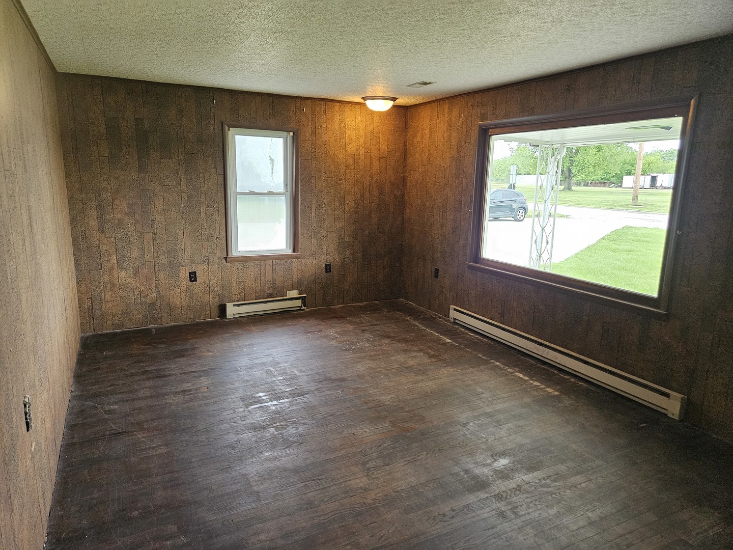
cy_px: 275
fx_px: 487
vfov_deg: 58.9
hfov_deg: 73.9
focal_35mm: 23
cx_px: 366
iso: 640
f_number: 1.8
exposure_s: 1/120
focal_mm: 5.4
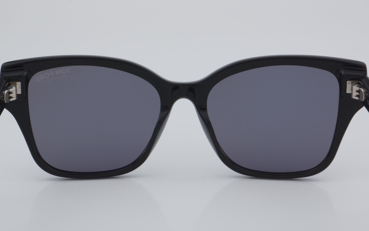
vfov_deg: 16.9
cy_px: 119
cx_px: 184
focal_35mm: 77
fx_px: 774
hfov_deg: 26.8
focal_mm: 50
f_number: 32
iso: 100
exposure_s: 1/4
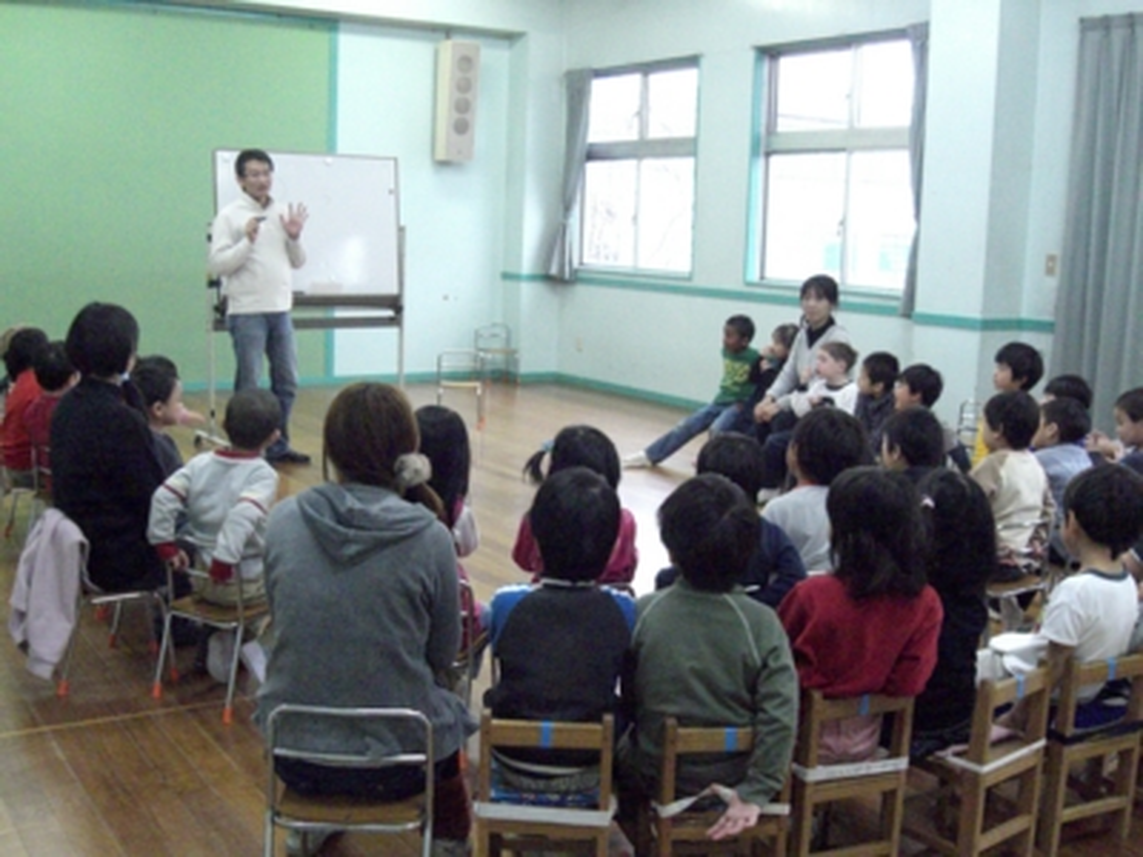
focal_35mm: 38
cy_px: 428
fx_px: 1255
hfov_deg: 49.0
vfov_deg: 37.7
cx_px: 572
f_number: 3.1
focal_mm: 6.3
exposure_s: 1/100
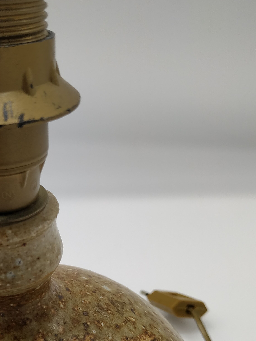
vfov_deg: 46.9
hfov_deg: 36.0
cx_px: 67
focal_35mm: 39
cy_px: 235
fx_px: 385
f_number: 1.9
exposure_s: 1/368
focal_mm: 3.94
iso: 100
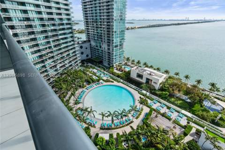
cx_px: 112
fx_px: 106
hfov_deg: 93.3
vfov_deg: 70.4
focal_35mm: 17
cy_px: 75
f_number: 8
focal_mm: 17
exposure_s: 1/160
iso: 100
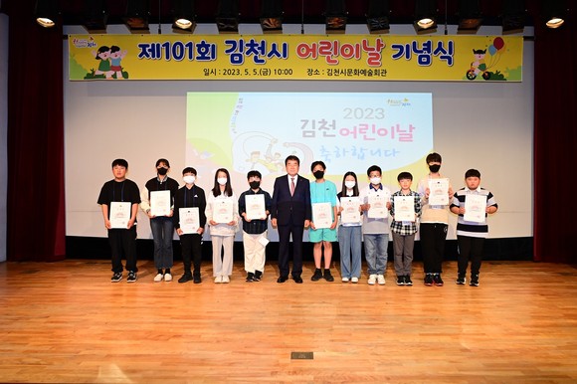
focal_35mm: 24
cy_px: 192
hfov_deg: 73.8
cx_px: 288
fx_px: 384
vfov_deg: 53.1
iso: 3200
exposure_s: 1/250
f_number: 3.5
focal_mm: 24
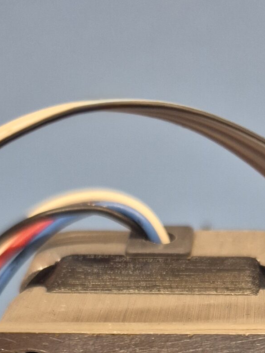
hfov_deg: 19.4
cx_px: 221
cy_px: 450
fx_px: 765
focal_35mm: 75
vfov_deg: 23.2
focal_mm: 5.4
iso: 640
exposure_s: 1/120
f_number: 1.8
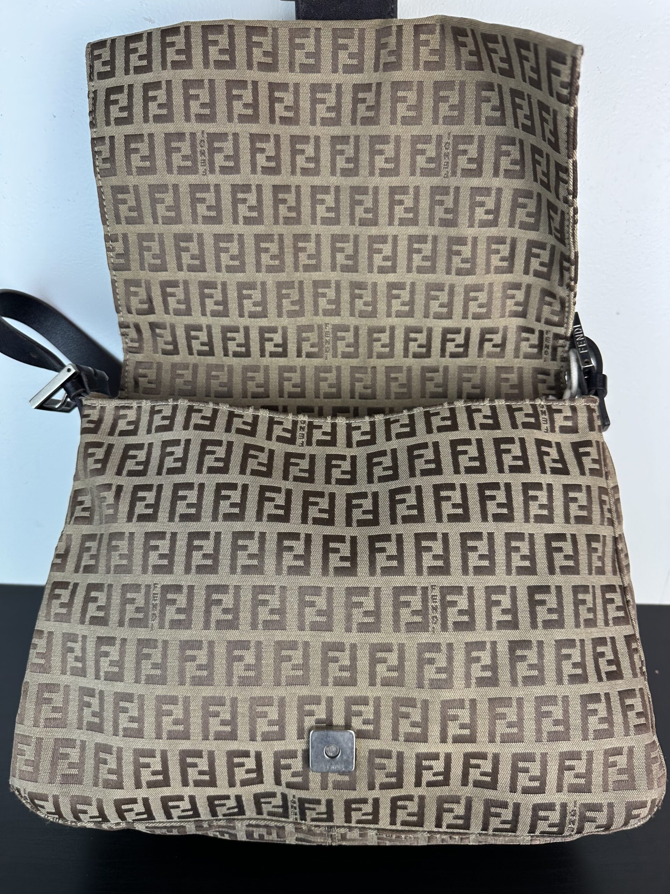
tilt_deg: -25.8
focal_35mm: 24
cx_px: 335
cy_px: 447
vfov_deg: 71.6
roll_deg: +0.1
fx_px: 619
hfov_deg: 56.8
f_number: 1.78
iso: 64
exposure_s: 1/100
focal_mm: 6.86
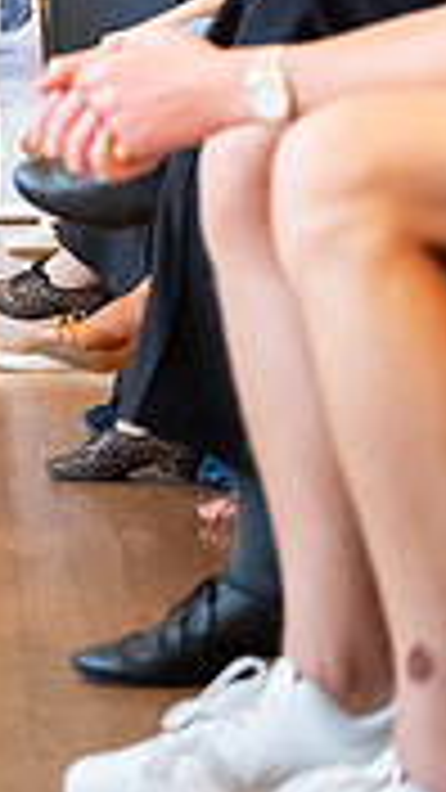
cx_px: -806
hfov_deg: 8.6
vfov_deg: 17.2
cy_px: -56
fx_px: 2544
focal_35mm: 121
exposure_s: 1/500
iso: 6400
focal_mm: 35
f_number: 2
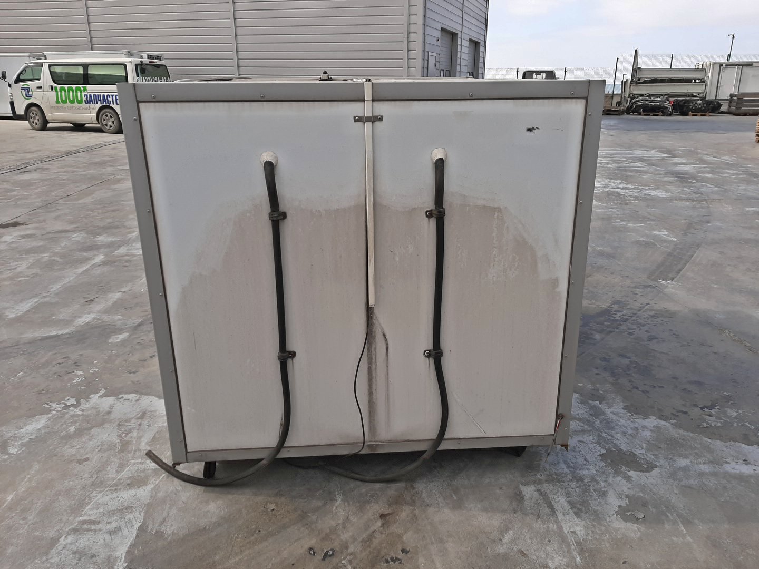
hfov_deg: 67.3
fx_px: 570
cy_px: 284
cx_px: 380
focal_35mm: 26
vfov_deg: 53.1
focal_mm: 3.93
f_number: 1.7
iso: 40
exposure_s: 1/1961
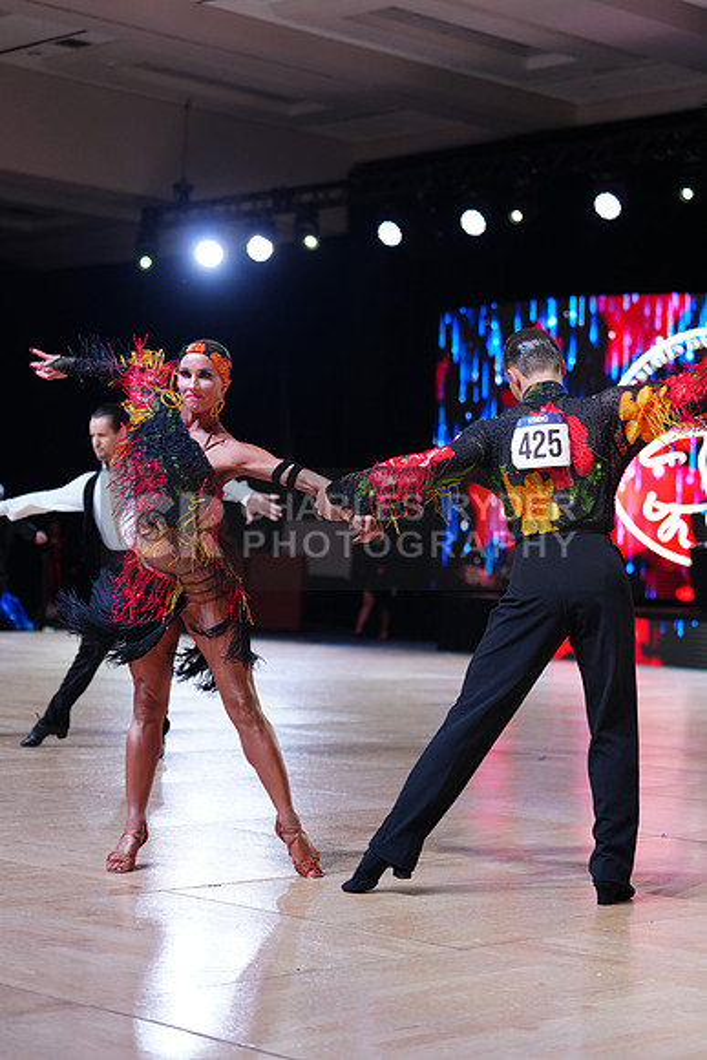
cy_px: 530
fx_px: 2061
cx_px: 354
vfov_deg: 28.8
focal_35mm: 70
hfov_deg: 19.5
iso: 800
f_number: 2.8
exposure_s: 1/500
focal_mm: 70
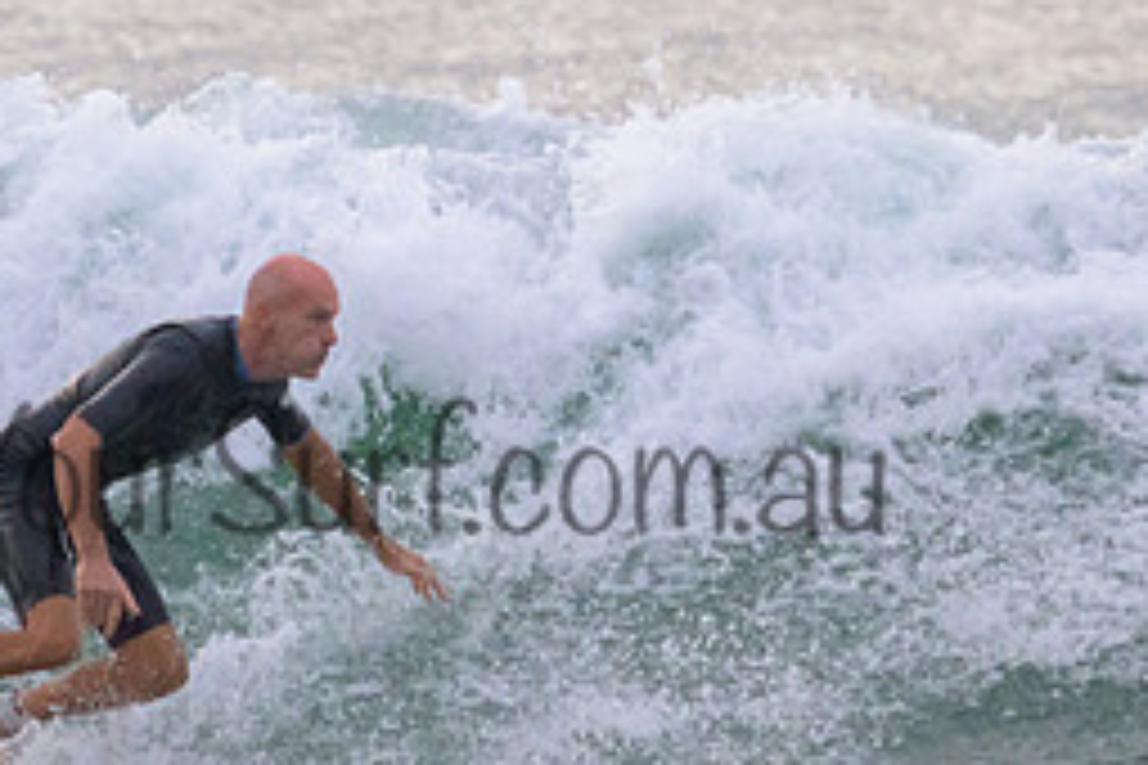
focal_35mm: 2178
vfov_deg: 0.6
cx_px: 353
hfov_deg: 0.9
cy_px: 258
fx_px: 69449
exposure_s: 1/1600
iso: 3600
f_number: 11
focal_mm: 800
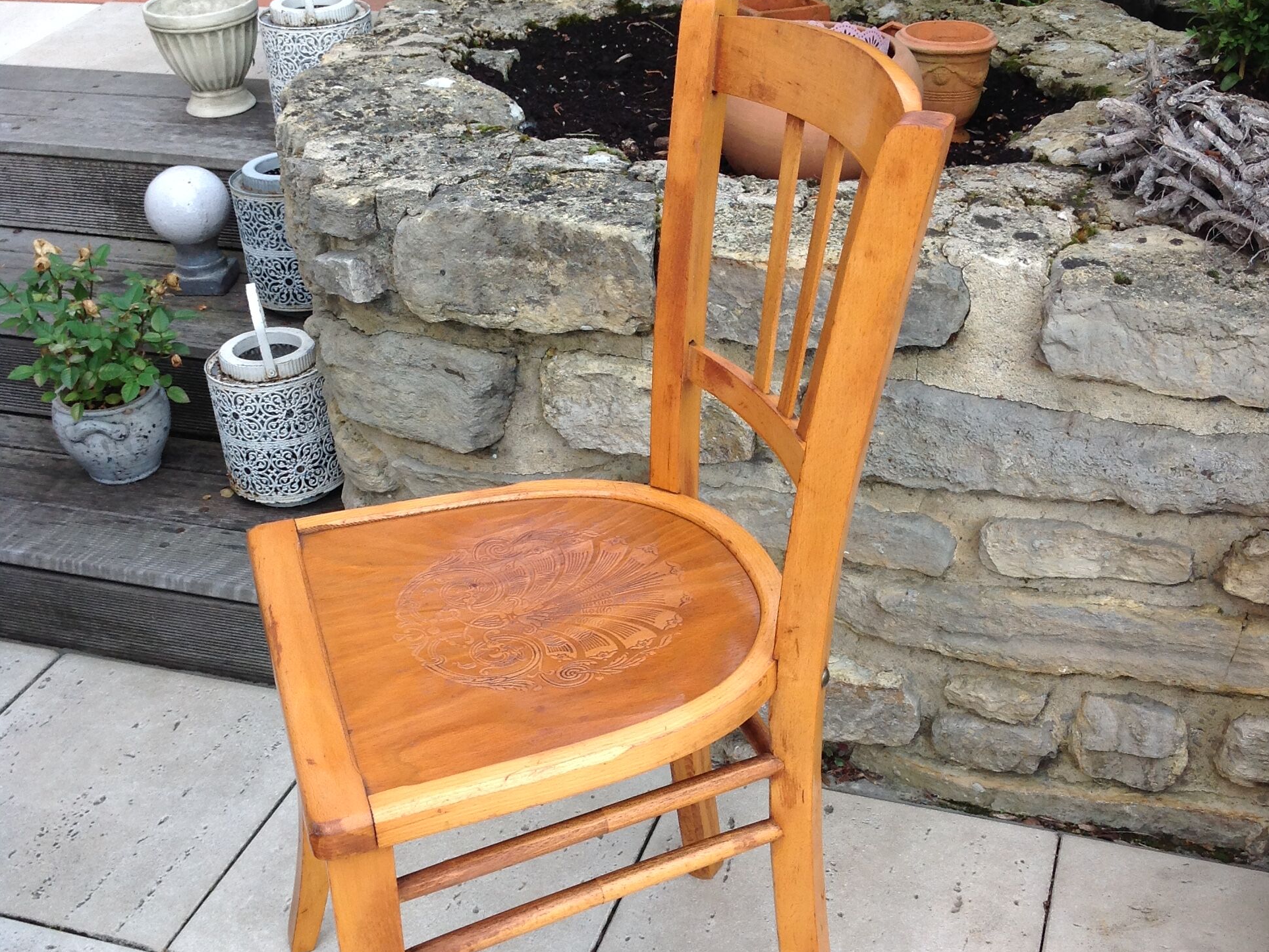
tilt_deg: -31.7
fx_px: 1723
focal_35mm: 47
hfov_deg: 40.4
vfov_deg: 30.9
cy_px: 522
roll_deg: +5.5
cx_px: 636
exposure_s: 1/187
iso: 50
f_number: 2.4
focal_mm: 4.28
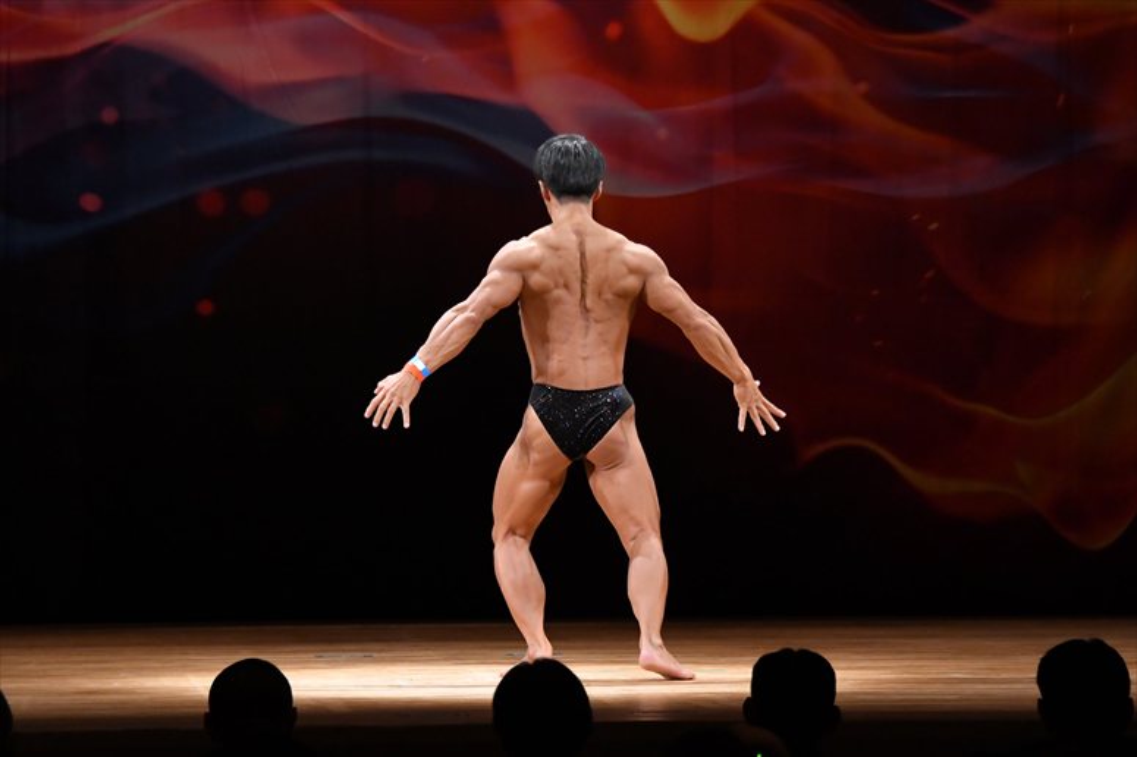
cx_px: 568
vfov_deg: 6.3
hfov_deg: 9.5
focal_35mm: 217
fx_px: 6850
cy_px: 378
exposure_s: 1/400
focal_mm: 145
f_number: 5.6
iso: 4000
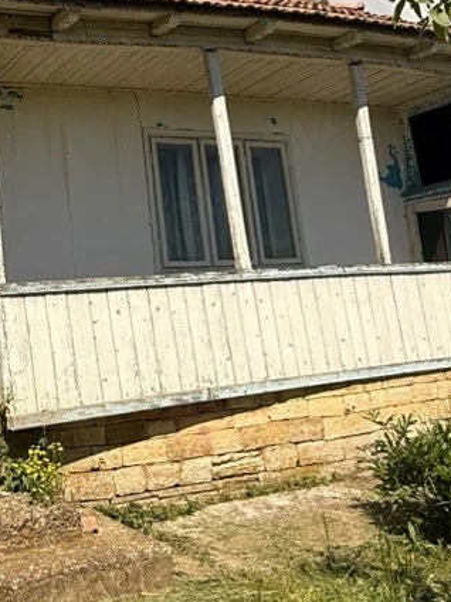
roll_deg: +5.1
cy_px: 187
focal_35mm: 44
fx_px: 764
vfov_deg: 42.2
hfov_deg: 31.2
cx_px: 34
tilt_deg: +13.5
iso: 50
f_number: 2.2
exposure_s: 1/2165
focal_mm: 2.22
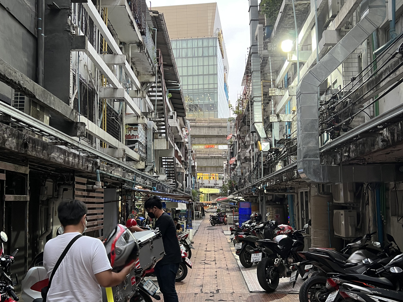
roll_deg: +0.7
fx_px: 407
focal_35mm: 35
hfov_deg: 52.6
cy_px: 175
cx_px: 200
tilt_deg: +3.7
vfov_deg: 40.6
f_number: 1.5
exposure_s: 1/50
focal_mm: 5.7
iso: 100
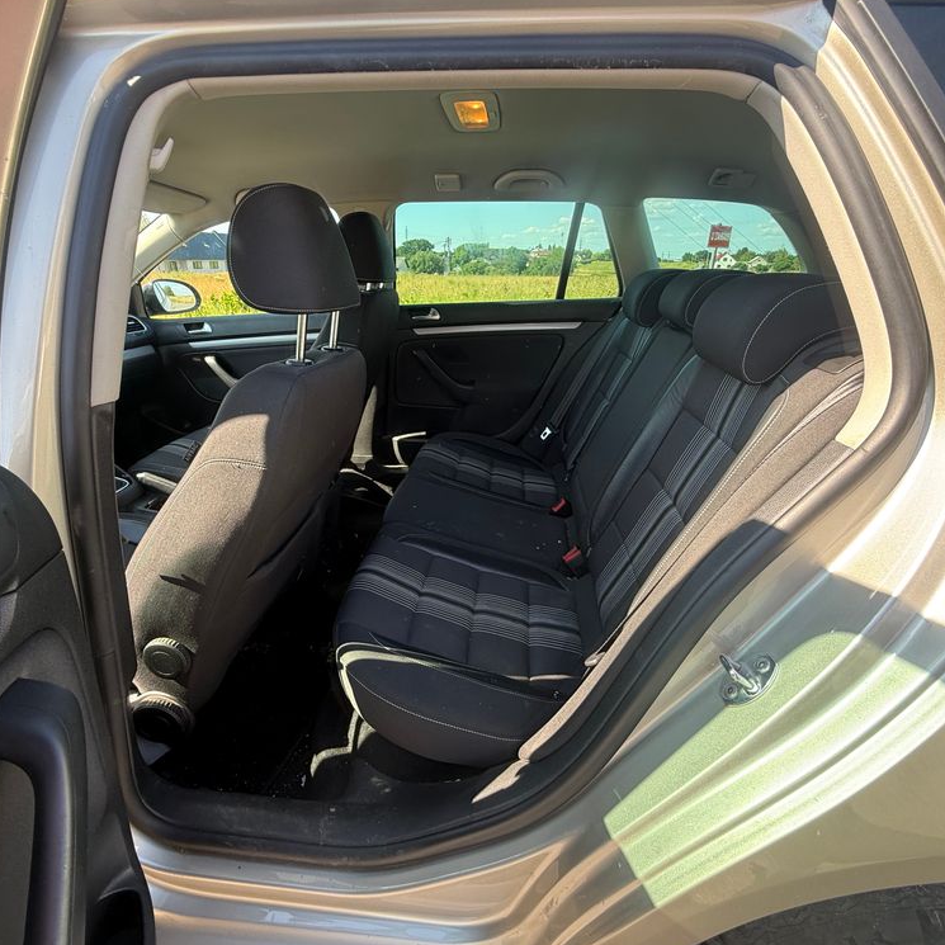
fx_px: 525
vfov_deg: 84.0
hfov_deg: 83.9
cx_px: 459
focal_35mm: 17
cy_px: 469
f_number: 2.2
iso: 80
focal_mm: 2.22
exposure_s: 1/99
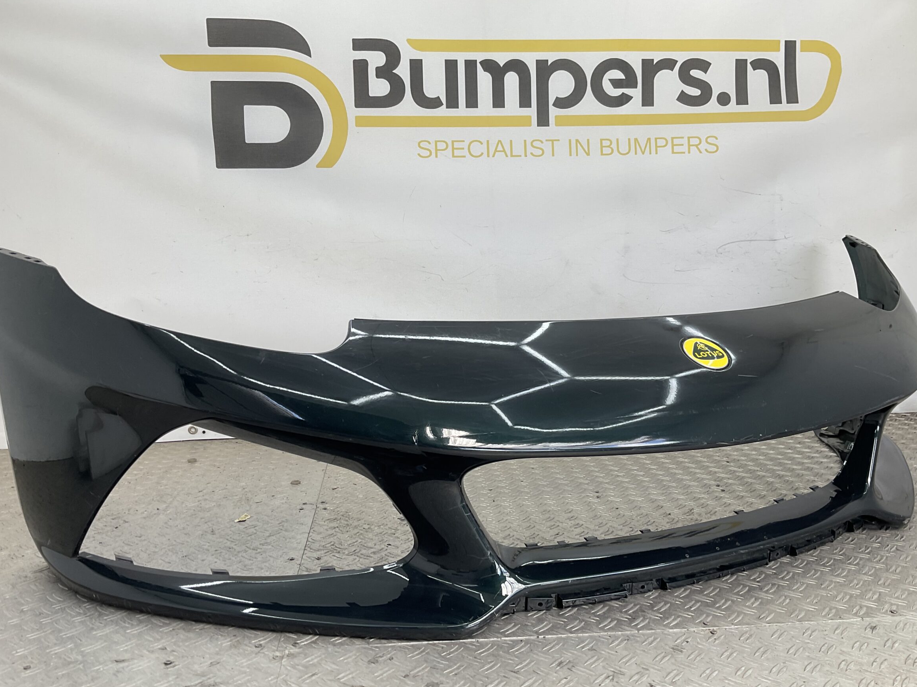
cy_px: 363
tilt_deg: -7.2
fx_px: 848
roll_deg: +0.6
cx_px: 472
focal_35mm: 32
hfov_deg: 56.8
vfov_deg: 44.1
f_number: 1.8
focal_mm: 3
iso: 16
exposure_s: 1/126
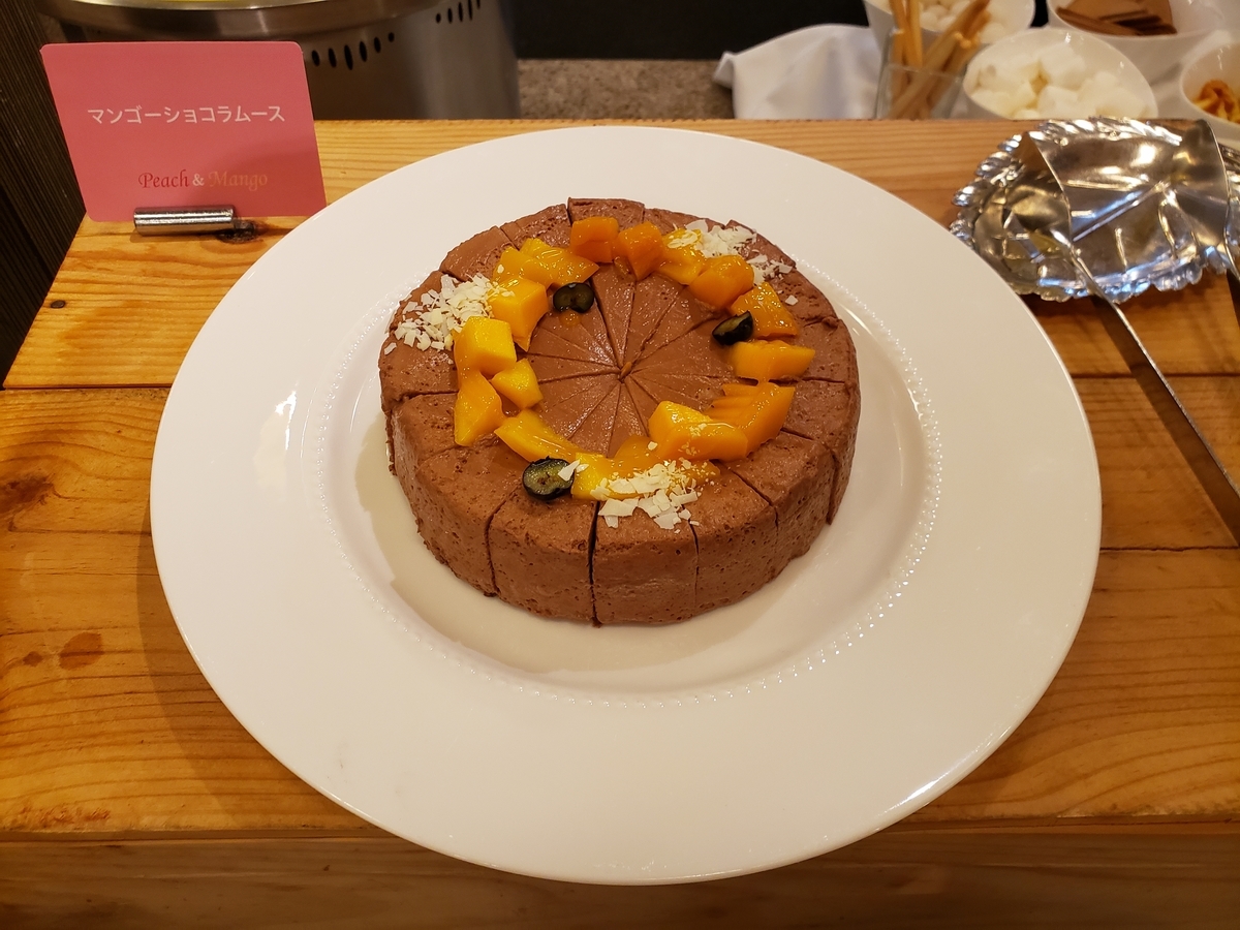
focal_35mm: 26
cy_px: 465
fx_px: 931
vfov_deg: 53.1
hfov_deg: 67.3
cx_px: 620
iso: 250
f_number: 2.4
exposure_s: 1/40
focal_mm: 4.3
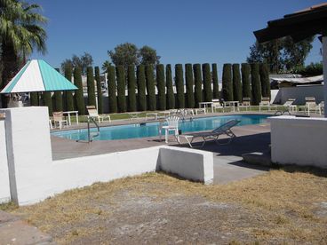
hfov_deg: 49.0
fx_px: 359
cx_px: 164
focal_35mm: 38
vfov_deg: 37.7
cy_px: 122
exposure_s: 1/400
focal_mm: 6.3
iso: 50
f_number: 6.6
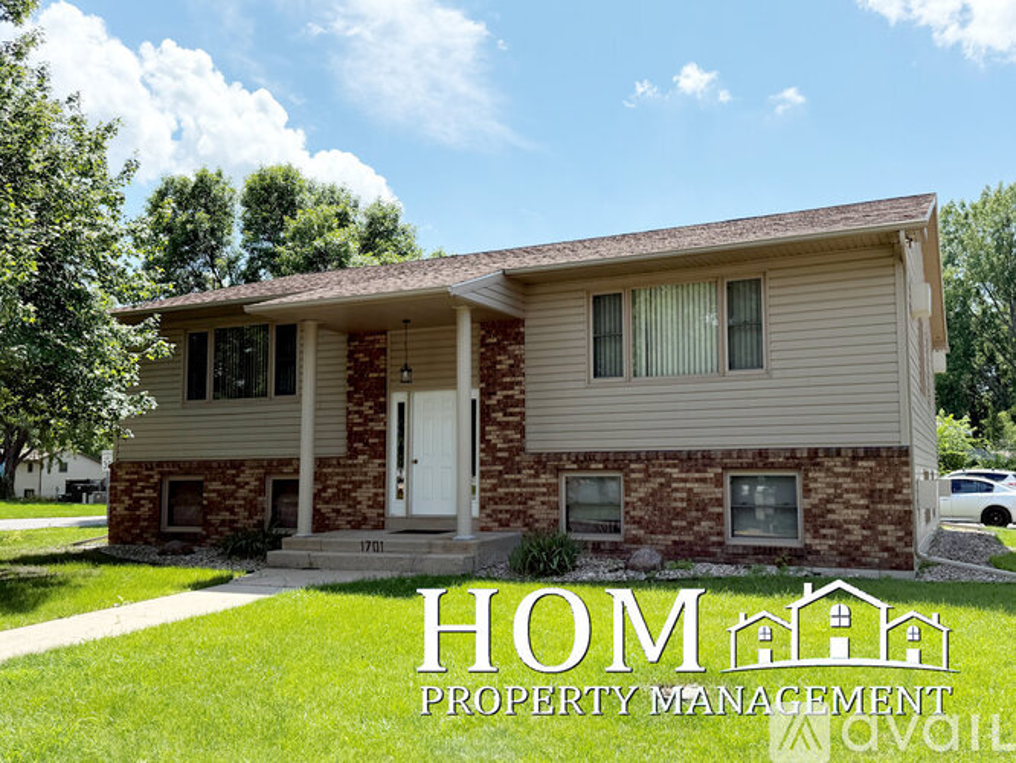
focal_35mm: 24
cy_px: 382
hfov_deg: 71.6
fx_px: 705
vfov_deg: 56.8
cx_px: 508
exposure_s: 1/5714
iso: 100
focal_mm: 6.76
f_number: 1.78
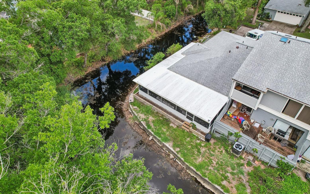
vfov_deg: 53.0
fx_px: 194
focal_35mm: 23
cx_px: 153
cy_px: 90
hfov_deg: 77.1
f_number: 2.8
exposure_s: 1/640
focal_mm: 8.4
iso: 100
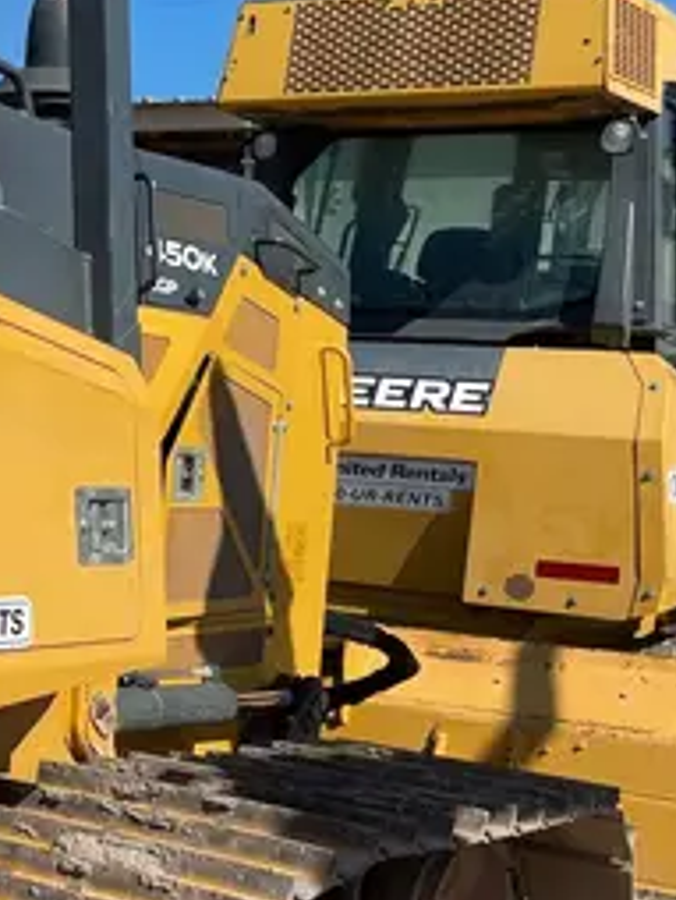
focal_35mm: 75
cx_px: -234
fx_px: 1950
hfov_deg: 18.2
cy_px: 601
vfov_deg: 25.8
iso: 50
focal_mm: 4.2
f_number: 1.6
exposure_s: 1/6135
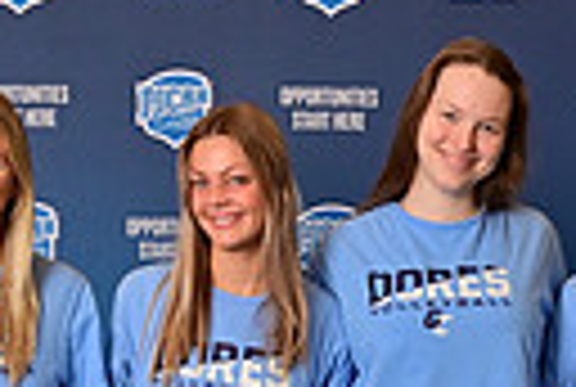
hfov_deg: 12.2
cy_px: 738
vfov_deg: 7.9
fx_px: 2678
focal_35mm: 167
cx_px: 459
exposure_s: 1/125
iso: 400
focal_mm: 37
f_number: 13
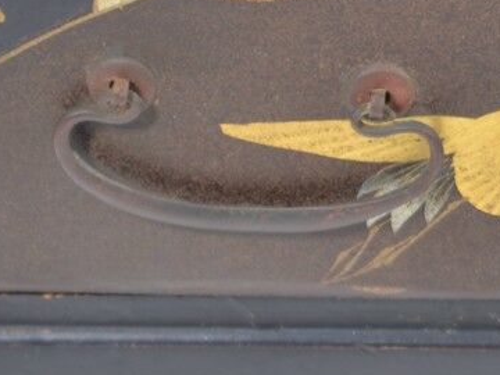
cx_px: 762
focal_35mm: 307
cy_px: -74
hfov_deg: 6.4
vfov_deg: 4.8
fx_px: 4434
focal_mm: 48
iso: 100
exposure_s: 1/13
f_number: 5.6
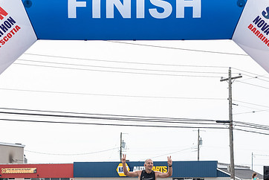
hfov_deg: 18.6
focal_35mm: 110
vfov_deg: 12.4
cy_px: 156
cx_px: 138
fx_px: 823
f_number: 4
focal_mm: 56
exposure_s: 1/3200
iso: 800
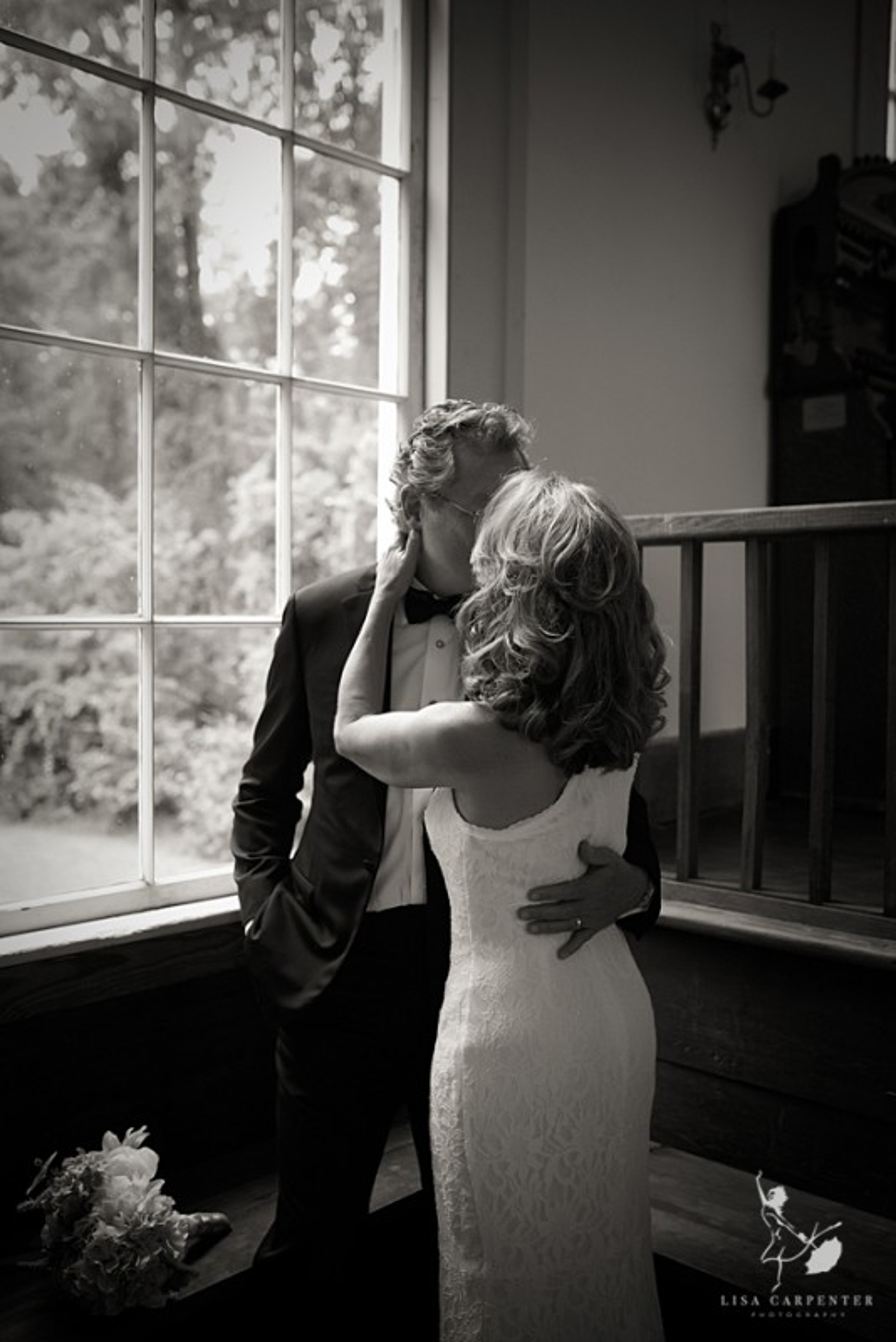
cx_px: 448
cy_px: 671
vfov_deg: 54.4
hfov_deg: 37.9
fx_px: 1305
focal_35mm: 35
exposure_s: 1/125
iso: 2500
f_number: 2.8
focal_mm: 35
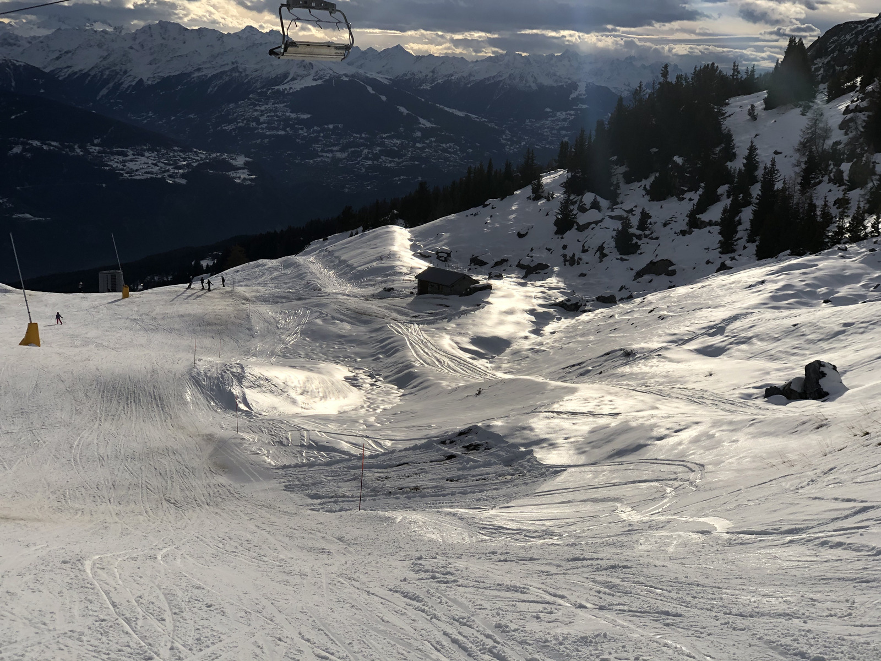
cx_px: 440
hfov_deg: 36.8
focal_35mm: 52
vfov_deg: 28.0
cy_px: 330
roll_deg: -1.1
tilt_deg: -11.3
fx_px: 1323
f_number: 2.4
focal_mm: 6
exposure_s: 1/5348
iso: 16
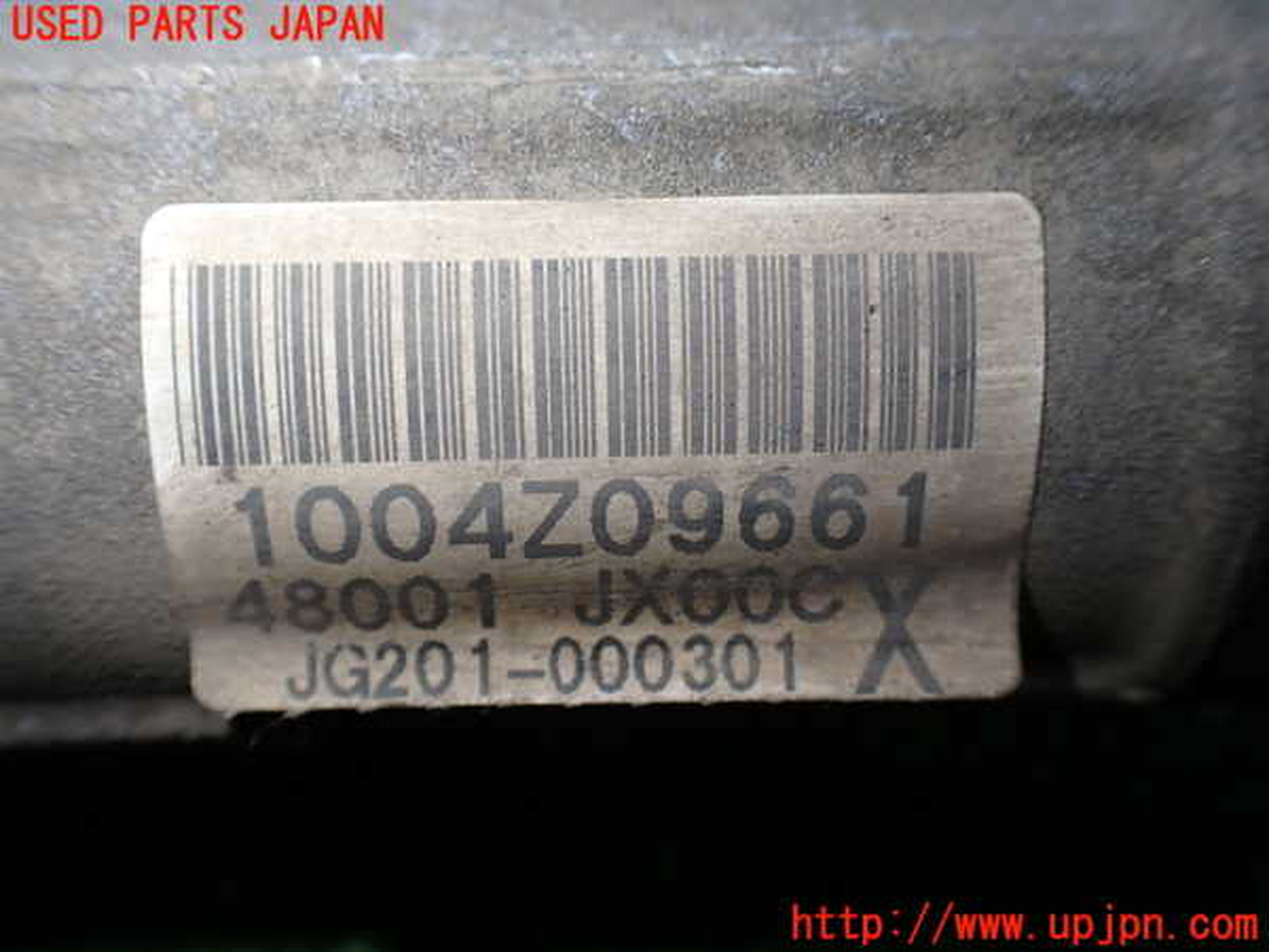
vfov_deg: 46.8
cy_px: 476
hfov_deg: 60.0
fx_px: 1100
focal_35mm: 30
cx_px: 634
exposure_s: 1/125
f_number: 2.3
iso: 125
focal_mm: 5.4
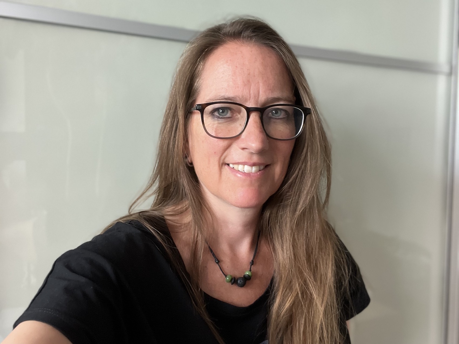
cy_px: 172
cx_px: 230
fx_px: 398
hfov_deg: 60.0
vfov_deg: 46.8
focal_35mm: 30
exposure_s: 1/60
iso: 200
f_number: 2.2
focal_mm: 2.71
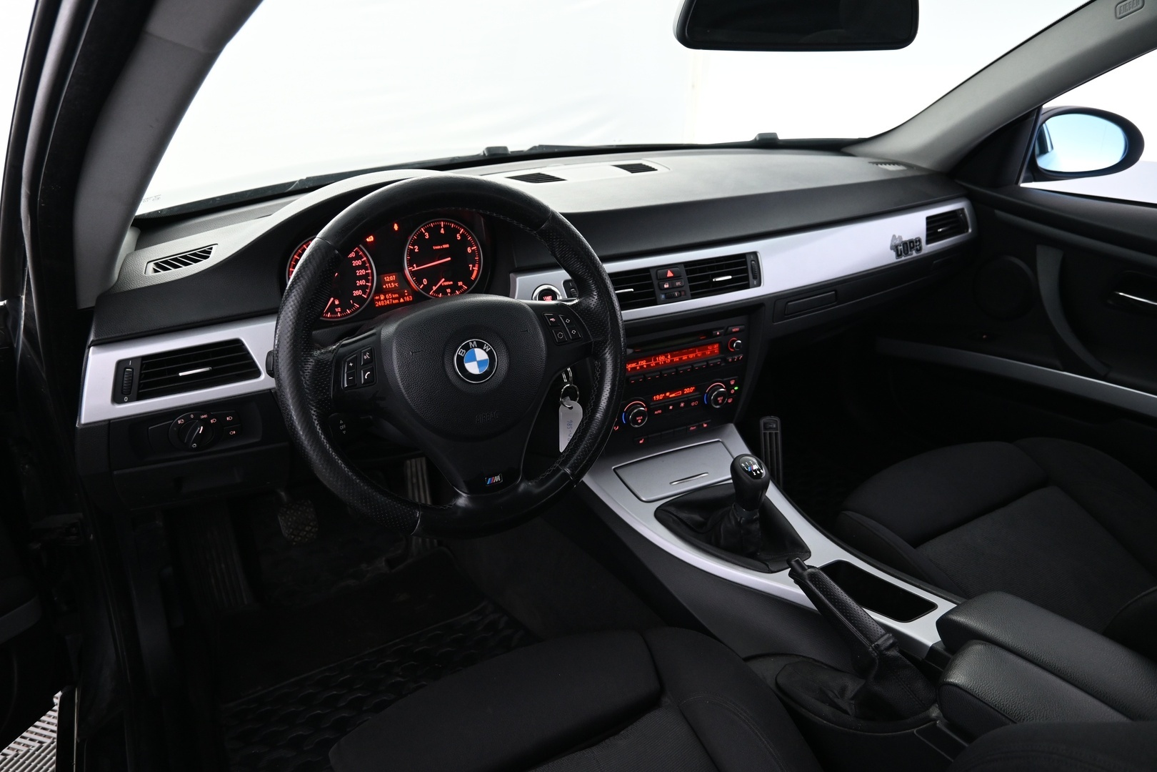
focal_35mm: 24
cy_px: 386
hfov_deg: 73.7
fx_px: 771
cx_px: 578
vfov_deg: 53.1
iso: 1100
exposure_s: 1/25
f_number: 3.5
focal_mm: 16
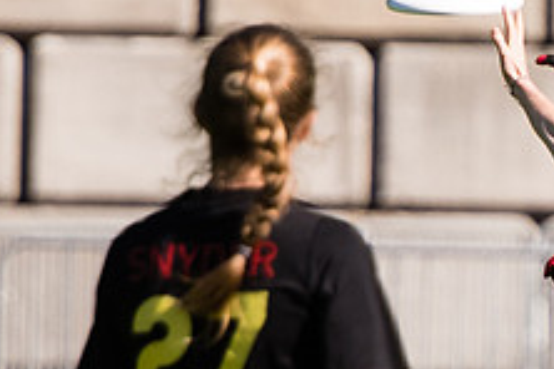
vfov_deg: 0.7
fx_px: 28744
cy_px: 316
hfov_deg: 1.1
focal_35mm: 1868
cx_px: 837
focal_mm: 200
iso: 100
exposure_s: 1/2500
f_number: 2.8
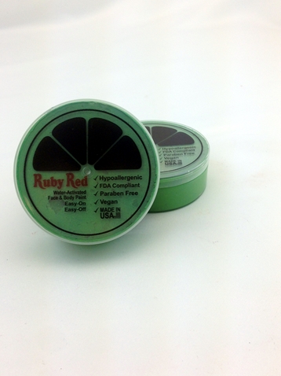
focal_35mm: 38
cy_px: 173
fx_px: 412
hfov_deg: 37.7
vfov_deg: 49.0
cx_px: 143
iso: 50
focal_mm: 4.12
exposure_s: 1/162
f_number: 2.4
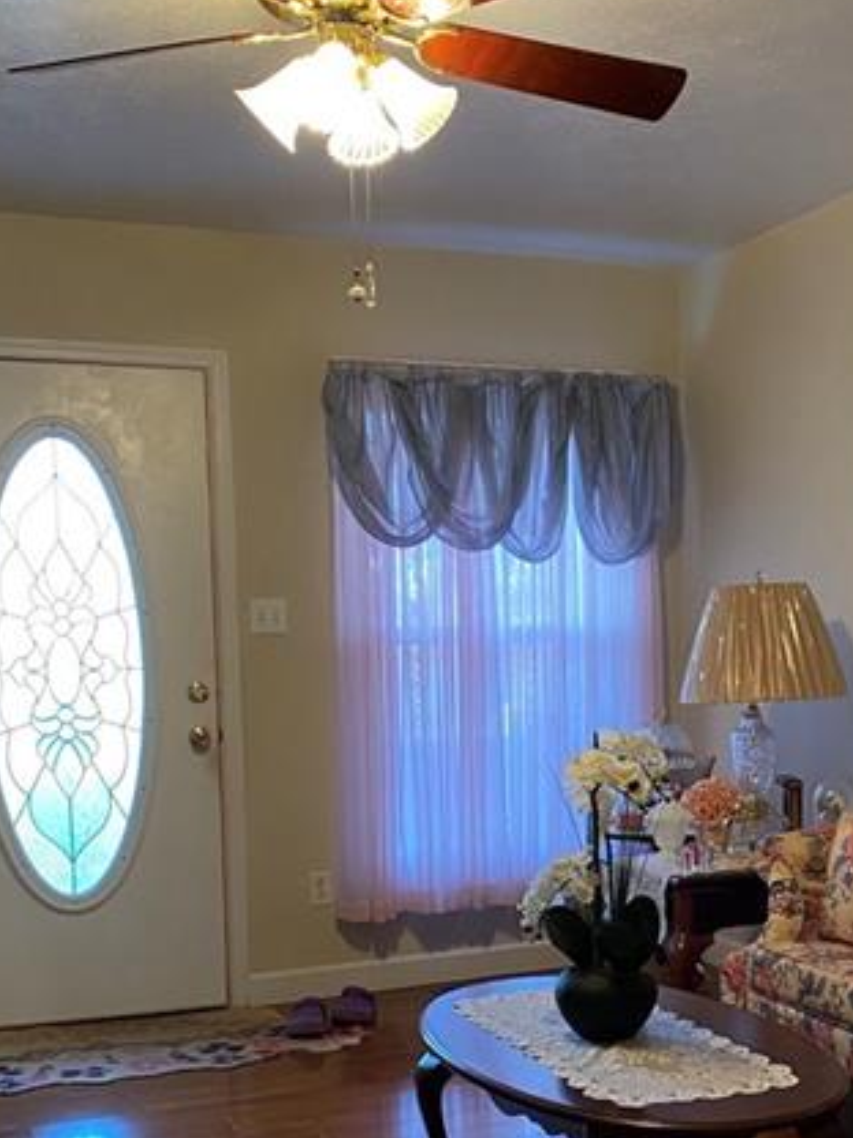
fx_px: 1577
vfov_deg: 39.0
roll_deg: -0.1
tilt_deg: -4.6
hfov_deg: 29.8
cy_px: 791
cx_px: 626
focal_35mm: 48
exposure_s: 1/60
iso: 250
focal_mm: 4.25
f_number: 1.8
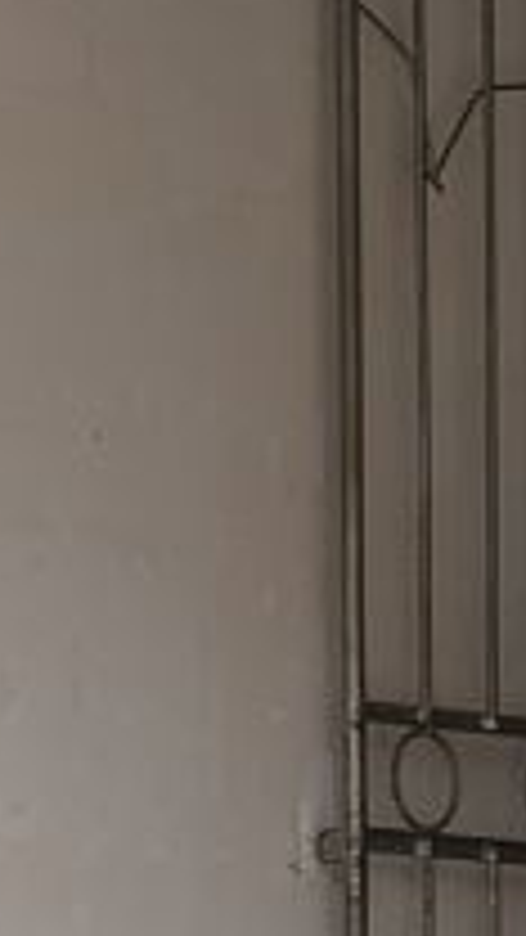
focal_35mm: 550
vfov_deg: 3.9
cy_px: 976
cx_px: -683
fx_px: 13637
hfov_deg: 2.2
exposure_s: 1/400
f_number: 5
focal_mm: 91
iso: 100
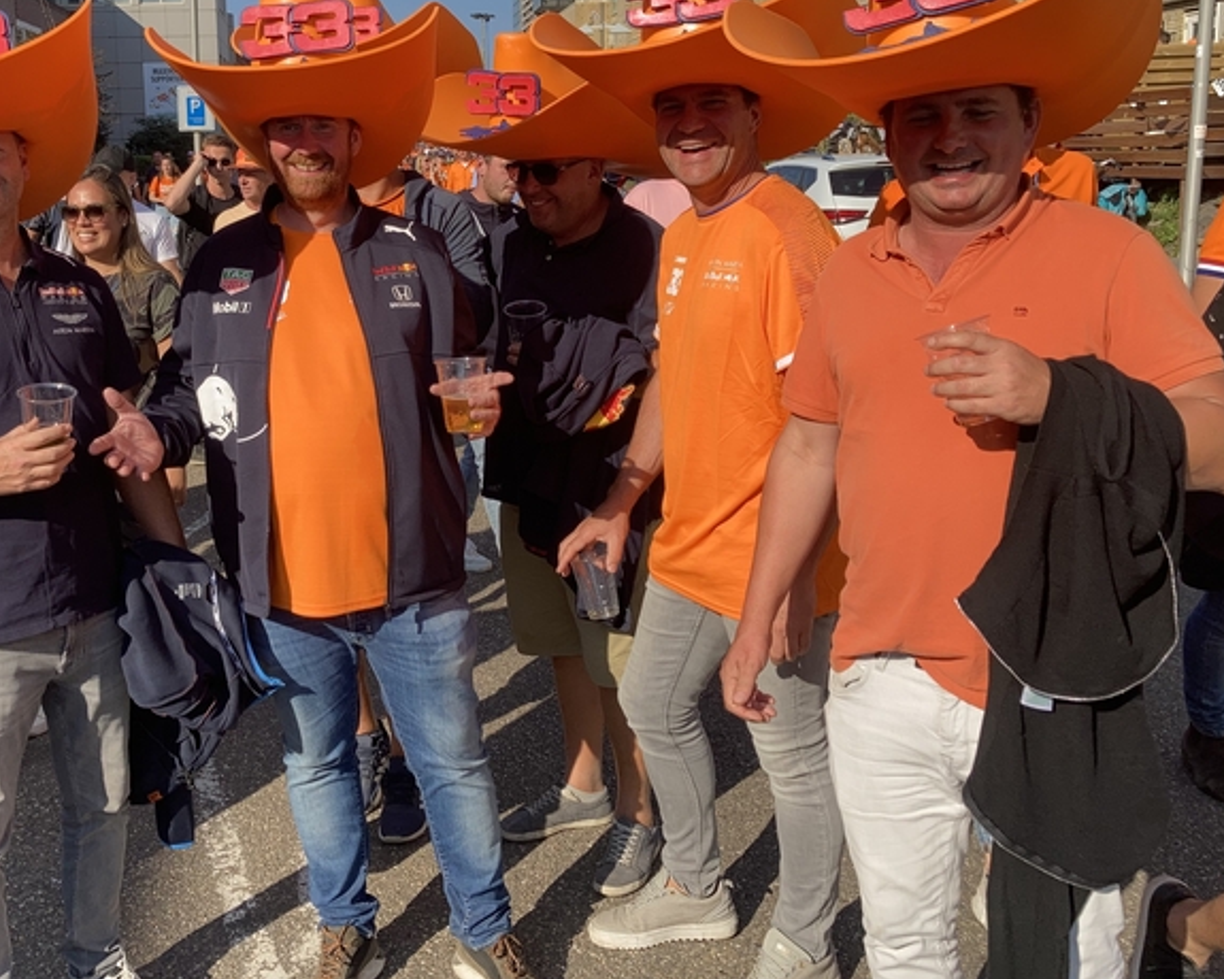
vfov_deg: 39.0
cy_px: 381
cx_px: 413
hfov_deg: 47.2
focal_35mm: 38
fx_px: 1377
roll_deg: +0.9
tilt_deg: -9.2
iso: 20
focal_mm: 3.99
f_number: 1.8
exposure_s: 1/1263
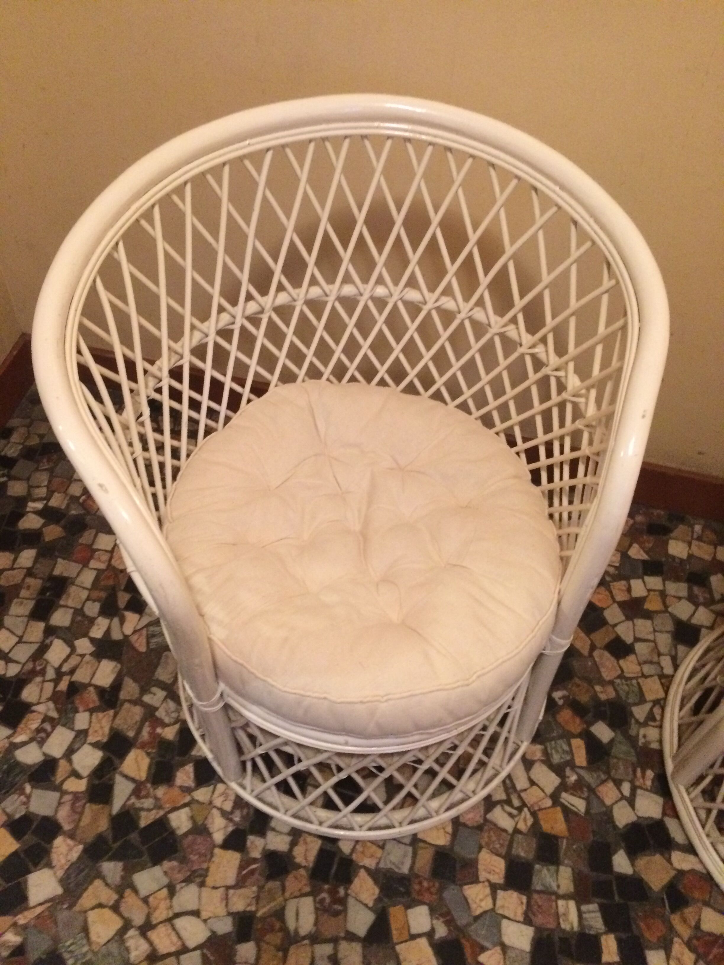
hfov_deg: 48.2
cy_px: 482
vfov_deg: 61.7
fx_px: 809
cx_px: 362
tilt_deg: -53.6
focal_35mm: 29
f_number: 2.2
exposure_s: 1/17
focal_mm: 4.15
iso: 400
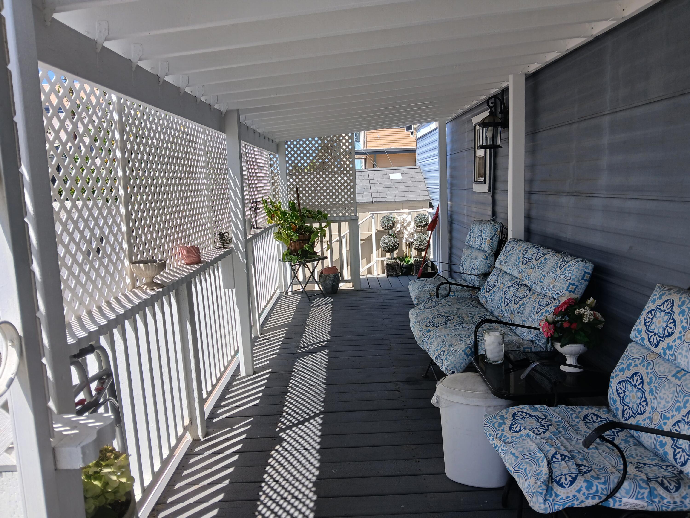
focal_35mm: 26
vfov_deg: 53.1
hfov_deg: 67.3
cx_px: 345
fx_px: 518
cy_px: 259
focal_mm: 3.98
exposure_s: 1/316
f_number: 1.8
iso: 20
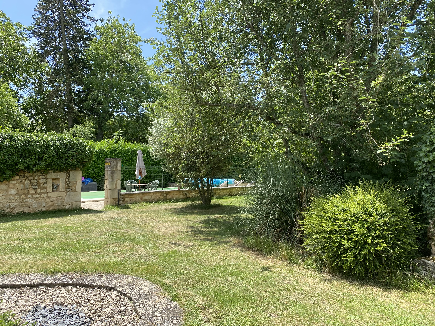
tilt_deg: +0.7
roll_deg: -0.4
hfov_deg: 67.3
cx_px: 218
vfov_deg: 53.1
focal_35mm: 26
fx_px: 327
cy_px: 163
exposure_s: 1/552
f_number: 1.8
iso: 32
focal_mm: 4.25
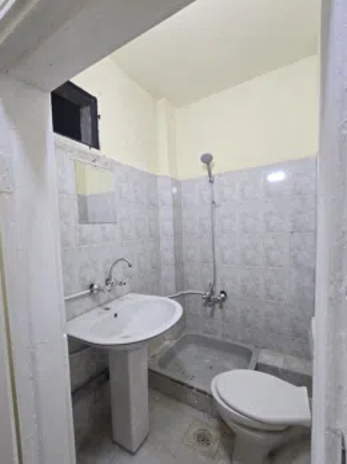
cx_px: 152
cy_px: 247
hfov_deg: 81.3
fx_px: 201
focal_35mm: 15
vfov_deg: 98.0
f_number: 2.2
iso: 80
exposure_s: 1/50
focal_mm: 2.2
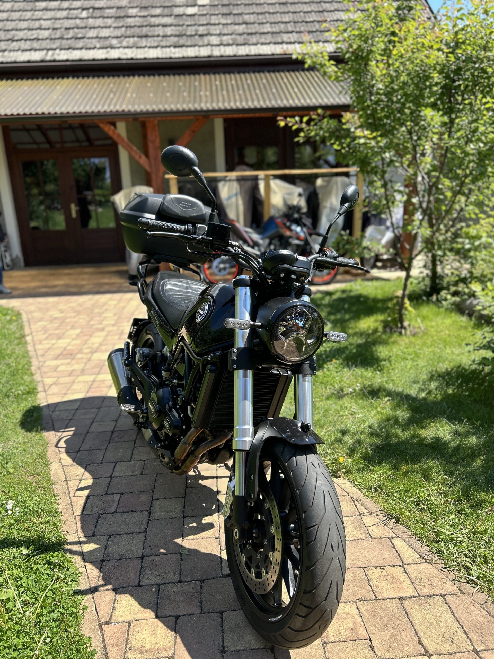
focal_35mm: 26
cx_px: 247
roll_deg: +2.2
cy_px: 330
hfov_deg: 53.1
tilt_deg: -16.8
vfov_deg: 67.3
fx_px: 495
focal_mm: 5.7
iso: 50
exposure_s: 1/894
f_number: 1.5
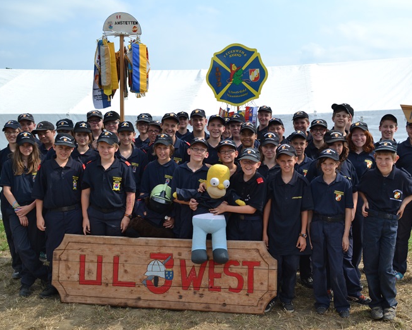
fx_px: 463
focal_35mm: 38
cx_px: 226
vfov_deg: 39.2
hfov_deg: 47.9
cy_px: 165
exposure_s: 1/1600
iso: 400
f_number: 5.6
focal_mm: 22
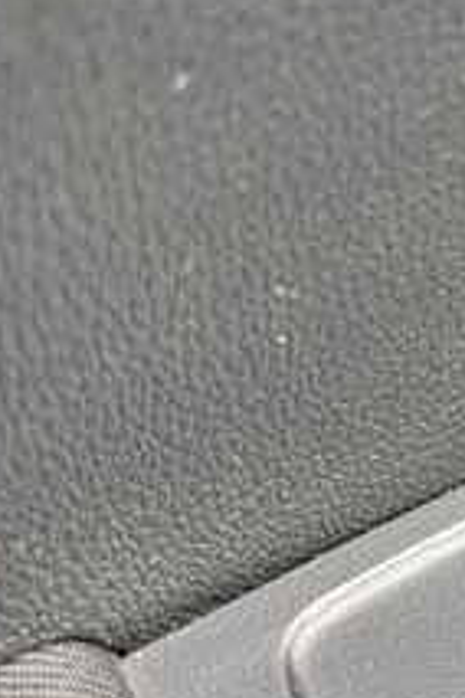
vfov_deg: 28.8
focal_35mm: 70
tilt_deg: -51.7
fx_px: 1356
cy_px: 372
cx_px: 698
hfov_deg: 17.5
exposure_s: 1/62
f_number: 1.6
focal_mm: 5.96
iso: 125
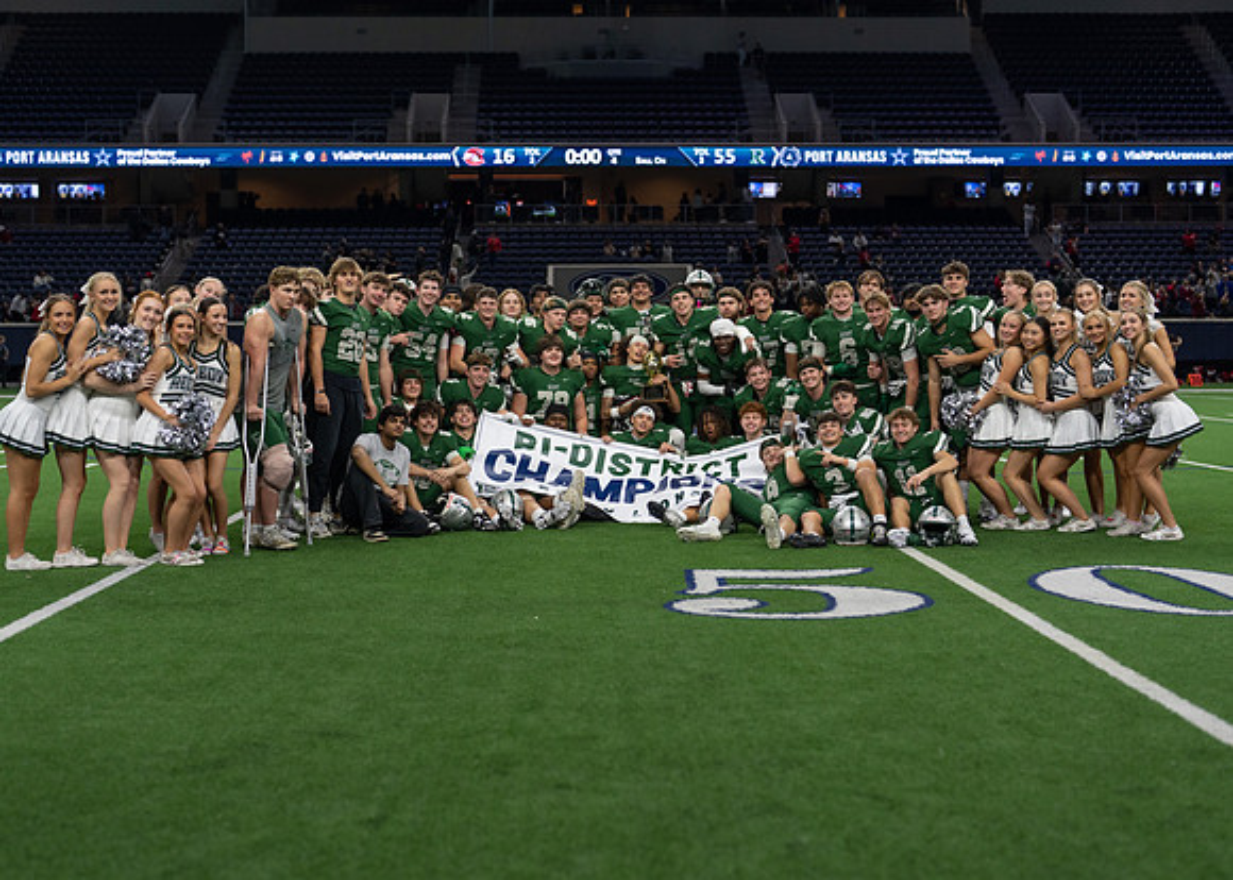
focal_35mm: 52
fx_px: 1834
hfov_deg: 37.2
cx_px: 616
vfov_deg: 27.0
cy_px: 440
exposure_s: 1/800
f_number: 2
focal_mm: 50
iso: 500
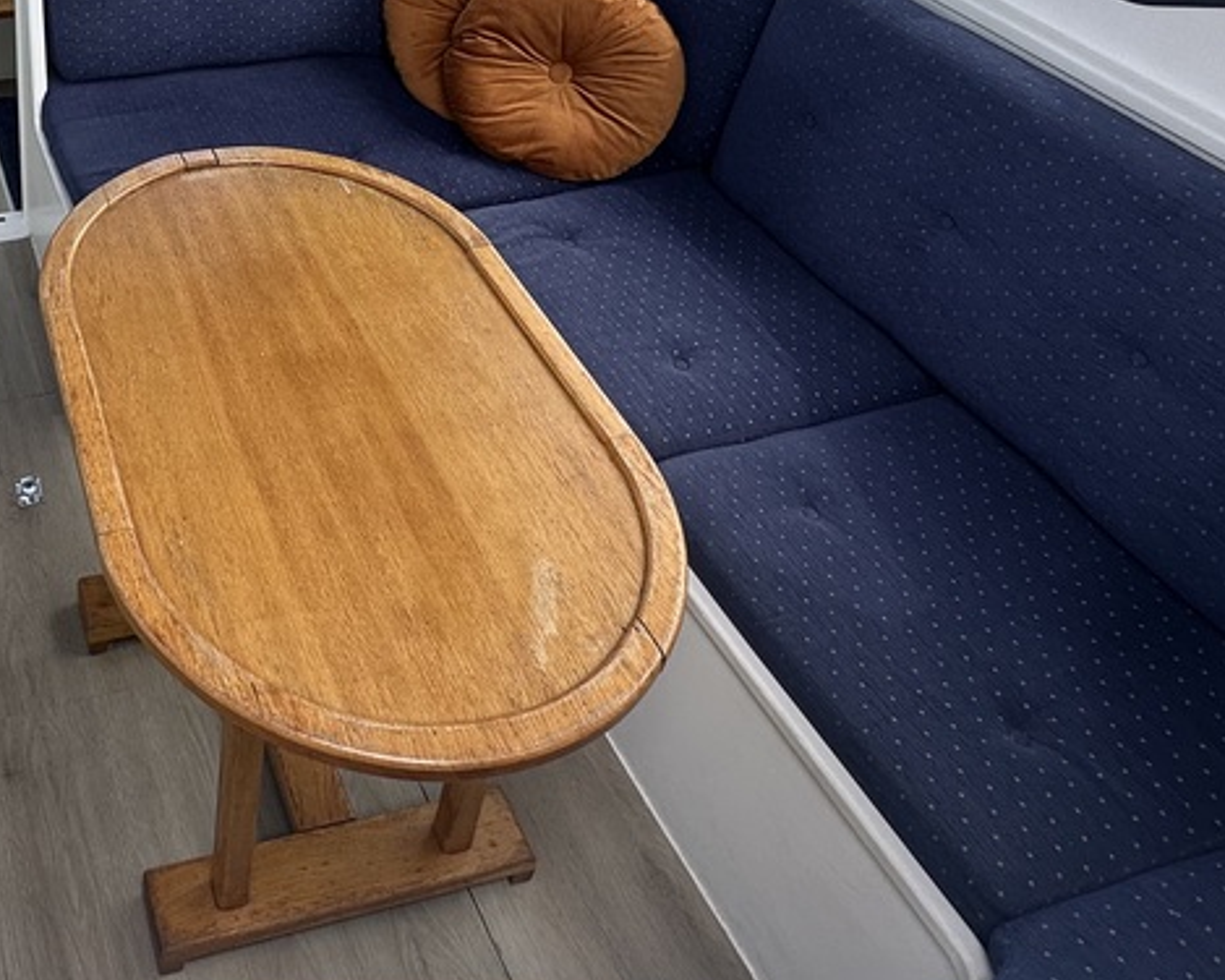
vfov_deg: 39.2
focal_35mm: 35
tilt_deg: -28.9
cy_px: 94
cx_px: 149
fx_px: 1269
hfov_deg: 47.0
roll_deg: -2.0
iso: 40
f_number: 2.2
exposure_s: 1/109
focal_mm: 2.22
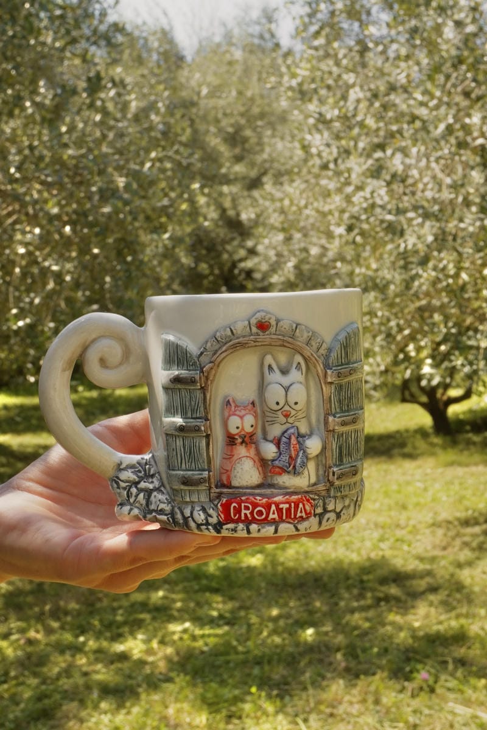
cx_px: 244
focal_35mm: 56
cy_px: 365
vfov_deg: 35.9
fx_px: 1126
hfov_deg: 24.4
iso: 640
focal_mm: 37
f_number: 18
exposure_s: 1/100
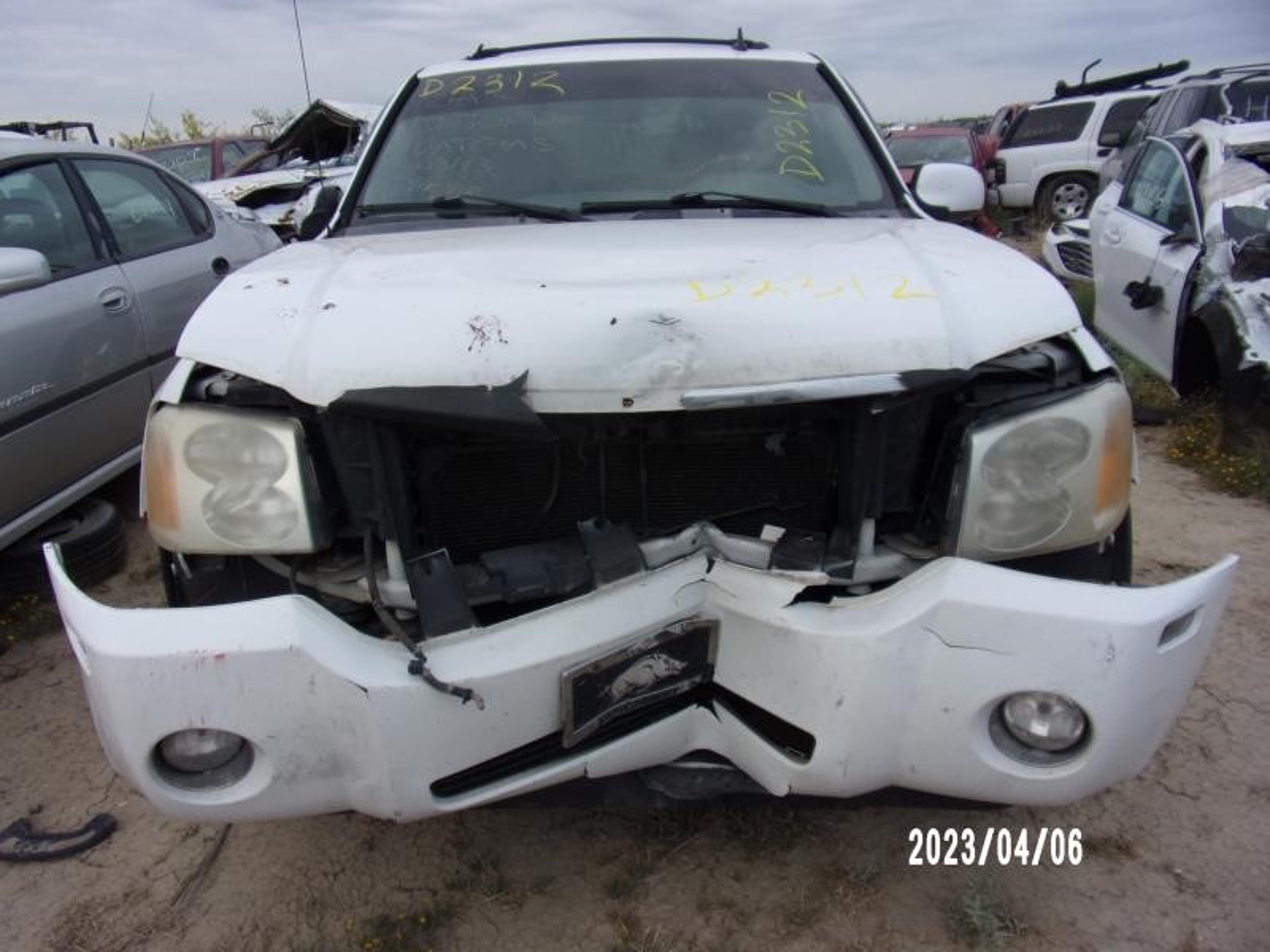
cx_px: 635
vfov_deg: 56.8
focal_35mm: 24
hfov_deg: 71.6
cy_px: 476
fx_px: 881
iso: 80
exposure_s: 1/220
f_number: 3.3
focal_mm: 4.3
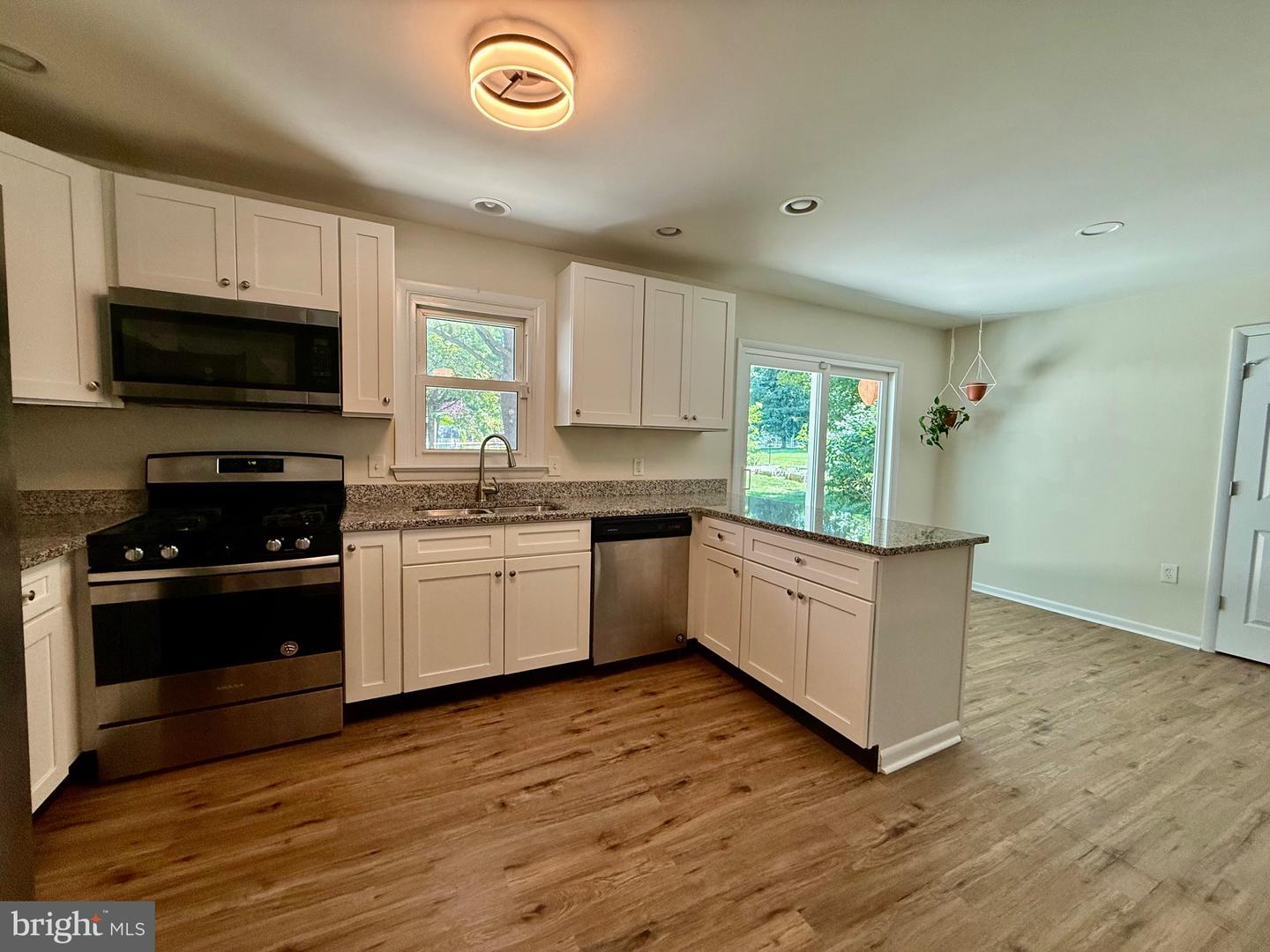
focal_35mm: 14
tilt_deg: -4.5
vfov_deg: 85.7
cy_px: 476
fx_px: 514
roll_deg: -0.9
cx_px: 635
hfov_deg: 102.1
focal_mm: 2.22
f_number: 2.2
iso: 200
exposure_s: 1/120
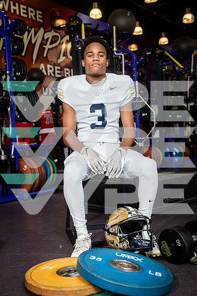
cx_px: 98
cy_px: 148
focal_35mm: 48
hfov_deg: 28.1
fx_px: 394
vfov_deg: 41.1
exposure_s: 1/250
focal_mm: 48
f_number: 5.6
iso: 500
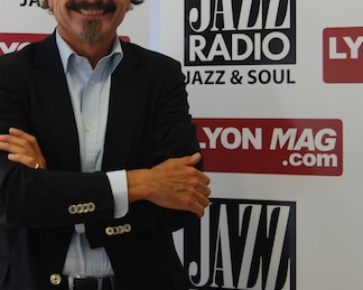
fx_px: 956
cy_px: 74
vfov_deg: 17.2
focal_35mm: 89
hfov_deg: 21.5
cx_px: 150
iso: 200
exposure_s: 1/40
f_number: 4.5
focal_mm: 32
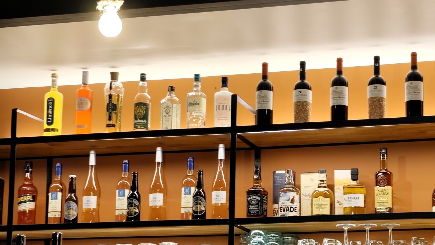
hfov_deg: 22.1
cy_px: 198
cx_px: 306
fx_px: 1107
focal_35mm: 96
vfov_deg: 12.5
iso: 160
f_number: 1.65
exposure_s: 1/50
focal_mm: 6.19
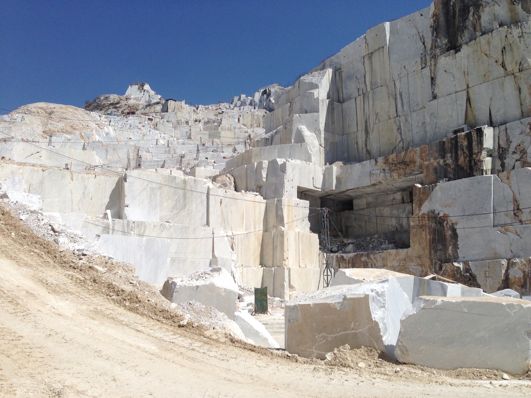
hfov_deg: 55.4
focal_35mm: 33
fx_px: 506
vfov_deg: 42.9
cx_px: 266
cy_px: 199
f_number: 2.4
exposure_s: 1/3876
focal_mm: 4.13
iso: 50
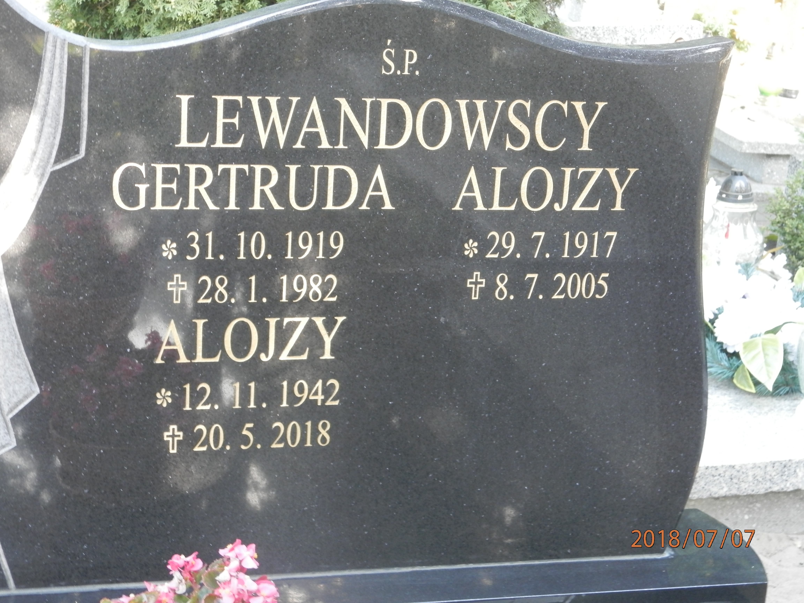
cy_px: 302
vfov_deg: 21.6
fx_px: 1579
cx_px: 402
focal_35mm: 68
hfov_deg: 28.6
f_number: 4
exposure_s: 1/20
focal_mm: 12.2
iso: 200
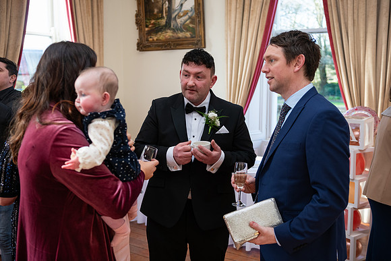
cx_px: 196
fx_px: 413
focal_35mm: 38
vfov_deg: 35.1
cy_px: 130
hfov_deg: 50.7
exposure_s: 1/160
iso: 400
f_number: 3.5
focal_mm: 38
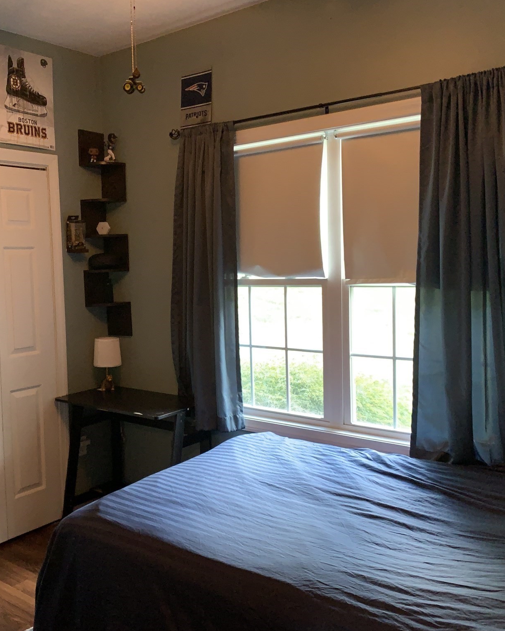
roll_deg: +1.7
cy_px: 315
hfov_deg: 42.6
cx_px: 156
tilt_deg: -3.7
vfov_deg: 52.8
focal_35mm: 34
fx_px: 635
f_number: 1.8
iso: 250
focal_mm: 4.25
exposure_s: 1/40
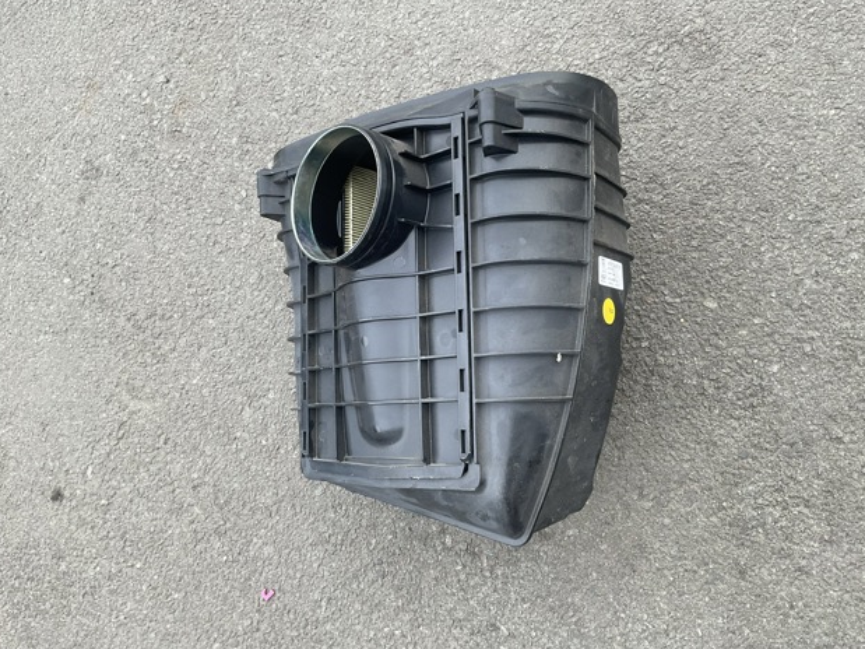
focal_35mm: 30
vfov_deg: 46.8
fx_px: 750
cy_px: 319
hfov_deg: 60.0
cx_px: 435
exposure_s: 1/122
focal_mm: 3
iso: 20
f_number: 1.8
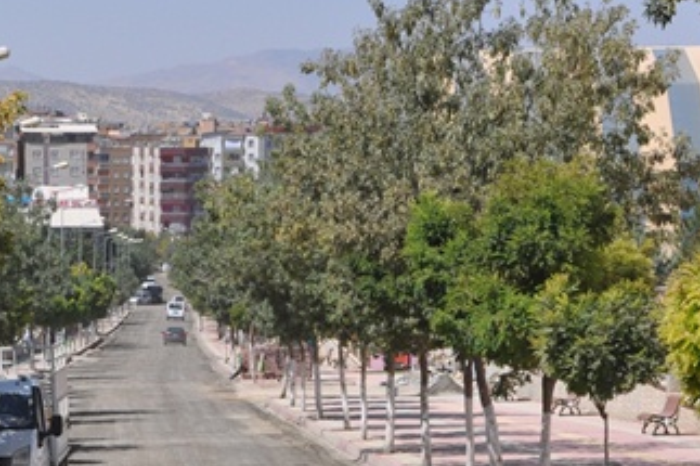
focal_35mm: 178
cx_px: 121
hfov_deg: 11.5
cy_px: 504
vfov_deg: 7.7
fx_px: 3459
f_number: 10
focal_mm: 48
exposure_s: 1/400
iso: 200
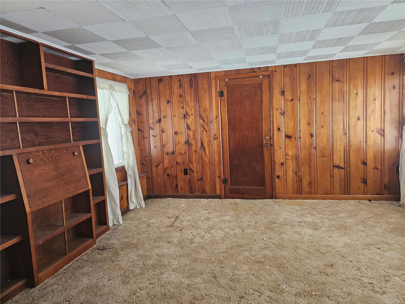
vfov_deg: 58.9
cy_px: 152
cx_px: 202
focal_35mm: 23
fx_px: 269
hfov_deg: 73.9
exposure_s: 1/120
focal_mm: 6.3
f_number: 1.7
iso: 640
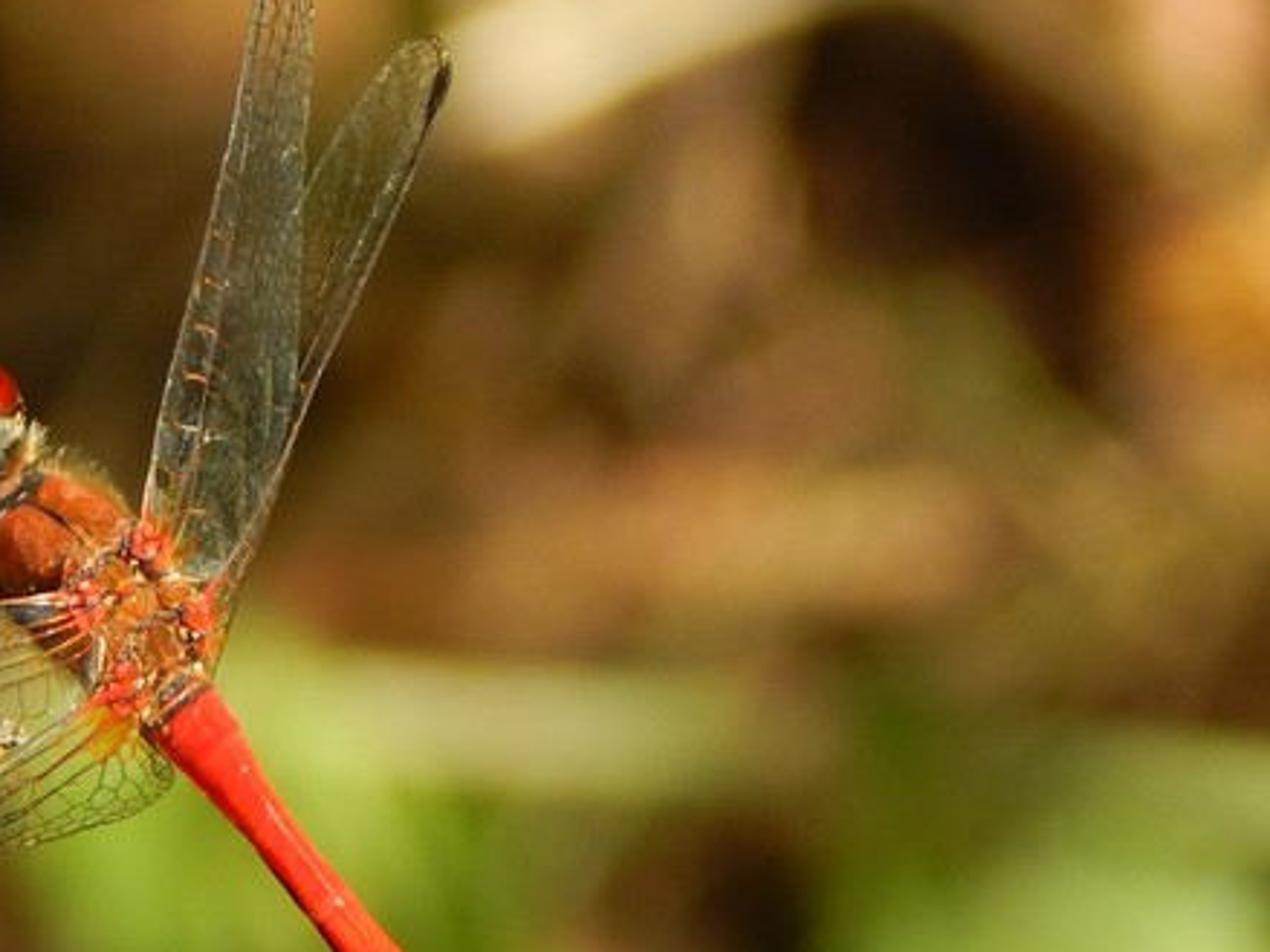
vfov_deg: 2.2
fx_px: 24684
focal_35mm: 673
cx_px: 120
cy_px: 518
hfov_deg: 2.9
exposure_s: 1/160
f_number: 5.7
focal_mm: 62.2
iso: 125
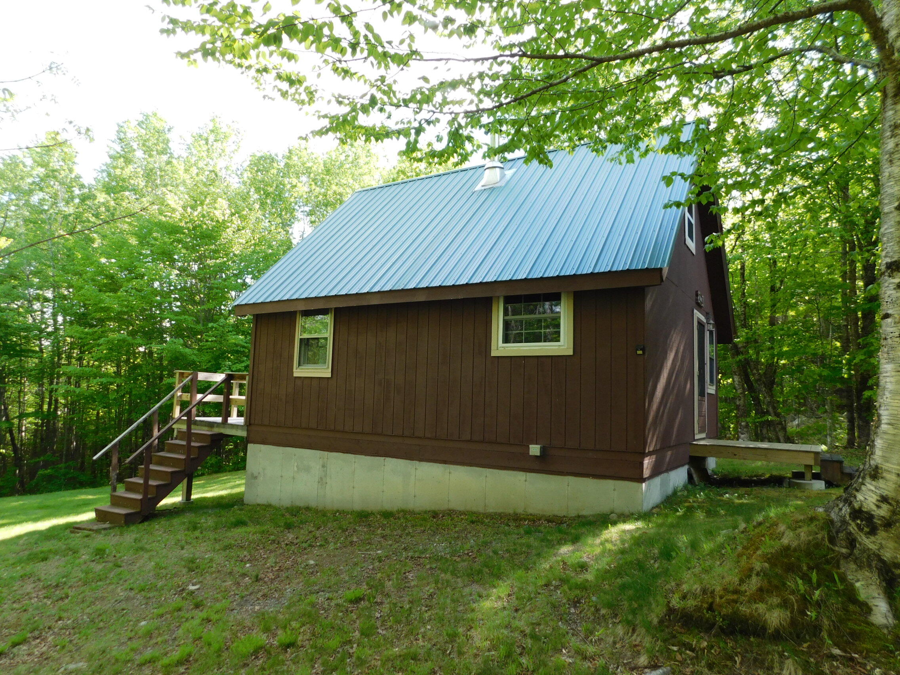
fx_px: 598
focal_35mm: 23
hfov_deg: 73.9
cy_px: 338
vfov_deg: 58.9
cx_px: 450
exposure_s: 1/200
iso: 125
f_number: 3
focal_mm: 4
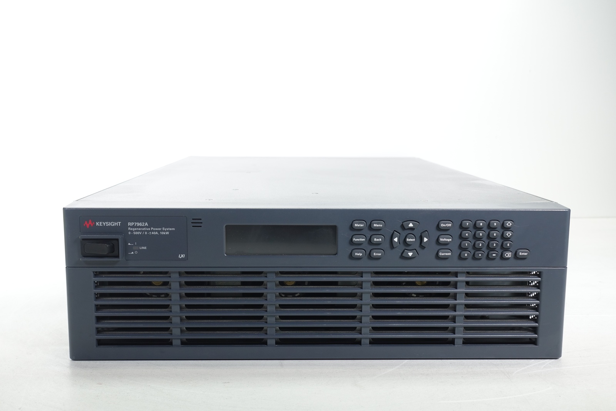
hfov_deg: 51.9
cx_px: 308
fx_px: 633
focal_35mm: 37
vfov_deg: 35.9
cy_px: 206
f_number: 4
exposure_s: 1/80
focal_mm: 13.72
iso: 125
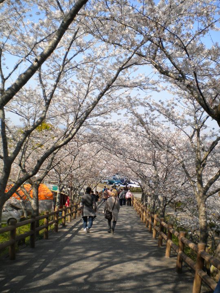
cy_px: 146
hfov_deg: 40.7
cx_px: 110
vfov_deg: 52.6
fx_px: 297
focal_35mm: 35
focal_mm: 6.3
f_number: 4.6
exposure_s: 1/342
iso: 80
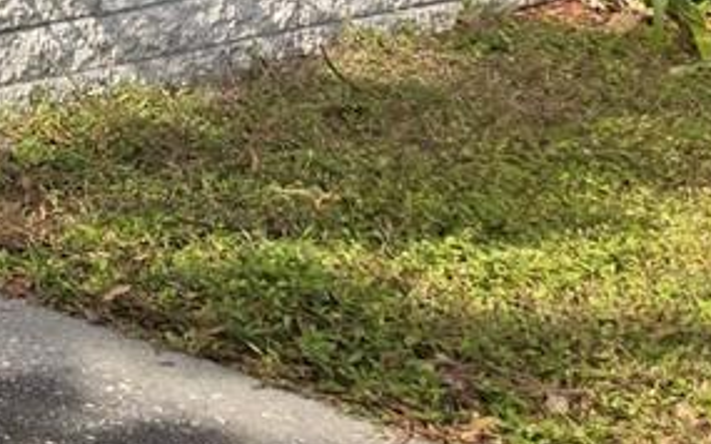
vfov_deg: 8.7
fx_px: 2654
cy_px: -599
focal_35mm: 137
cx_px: -1055
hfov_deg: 12.0
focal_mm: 5.4
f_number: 1.8
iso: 80
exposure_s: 1/2921
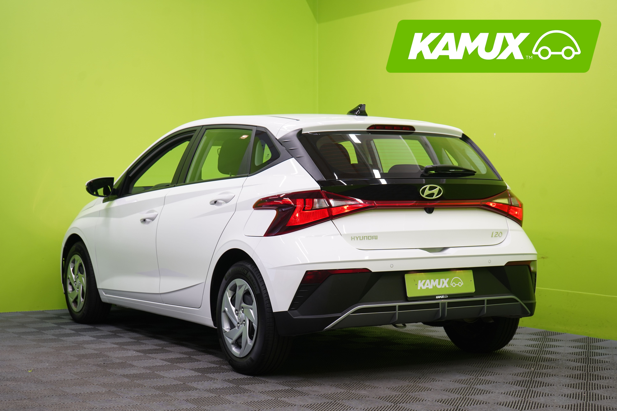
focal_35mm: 63
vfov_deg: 21.6
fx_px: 1080
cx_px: 308
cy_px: 206
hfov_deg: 31.9
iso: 400
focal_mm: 63
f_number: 5.6
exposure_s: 1/30
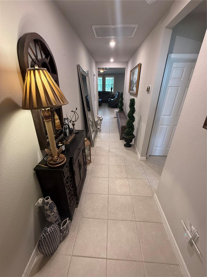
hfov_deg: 85.7
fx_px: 112
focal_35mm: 14
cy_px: 138
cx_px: 104
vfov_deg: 102.1
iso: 320
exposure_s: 1/60
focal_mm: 2.22
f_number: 2.2
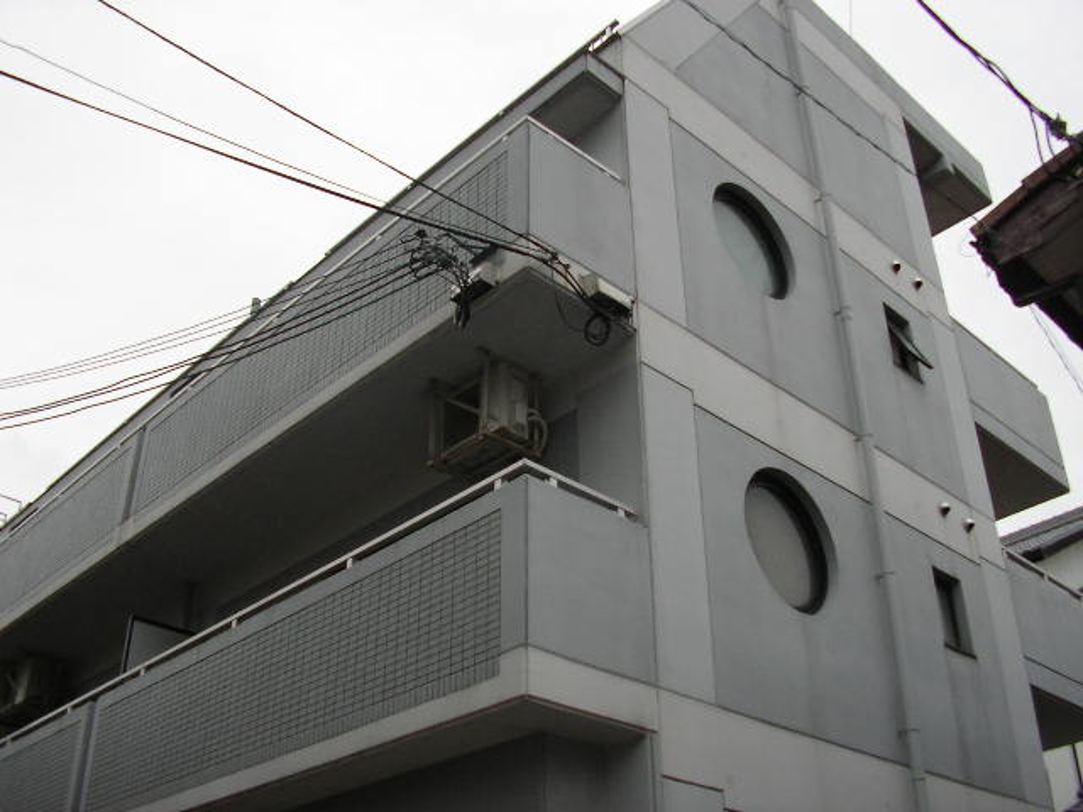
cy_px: 406
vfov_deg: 37.7
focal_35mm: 38
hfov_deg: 49.0
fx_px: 1189
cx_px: 542
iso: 71
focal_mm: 5.8
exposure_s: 1/341
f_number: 4.1
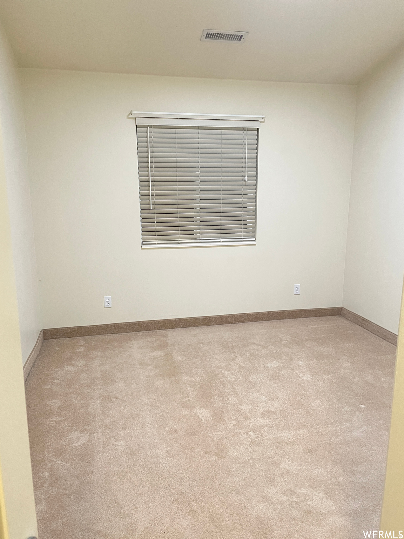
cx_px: 202
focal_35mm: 26
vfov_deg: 67.3
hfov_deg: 53.1
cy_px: 270
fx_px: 405
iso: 400
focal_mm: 4.2
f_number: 1.6
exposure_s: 1/60
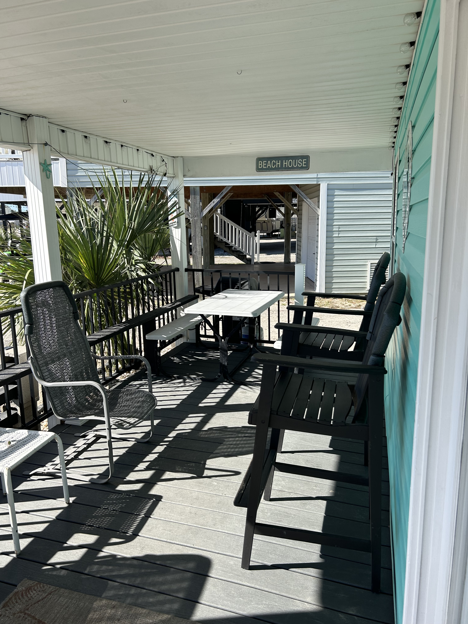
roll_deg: +0.7
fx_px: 469
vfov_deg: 67.3
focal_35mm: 26
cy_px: 312
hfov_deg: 53.1
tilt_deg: -11.1
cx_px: 234
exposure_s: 1/1808
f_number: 1.5
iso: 50
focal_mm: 5.7
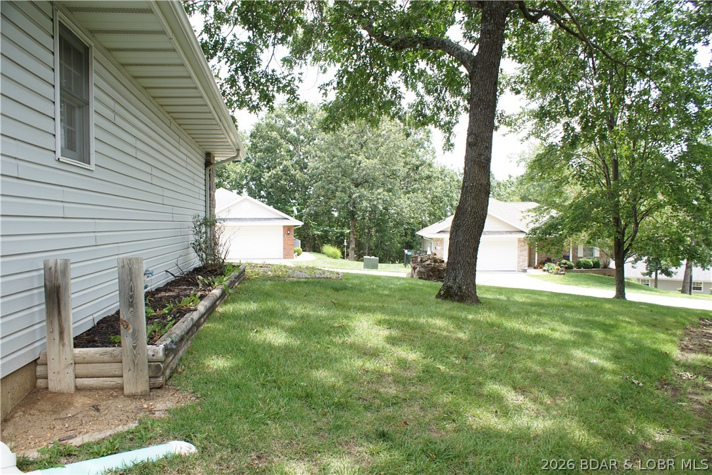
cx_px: 356
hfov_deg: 67.4
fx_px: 534
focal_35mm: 27
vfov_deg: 47.9
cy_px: 238
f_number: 4.5
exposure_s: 1/80
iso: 100
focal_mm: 18
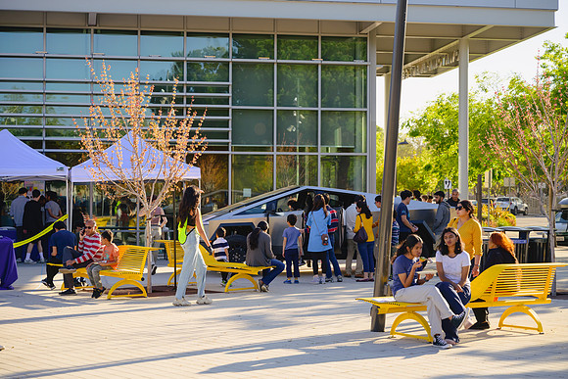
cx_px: 284
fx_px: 1105
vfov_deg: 19.5
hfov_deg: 28.8
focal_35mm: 70
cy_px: 190
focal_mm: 70
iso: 400
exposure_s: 1/2000
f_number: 3.2
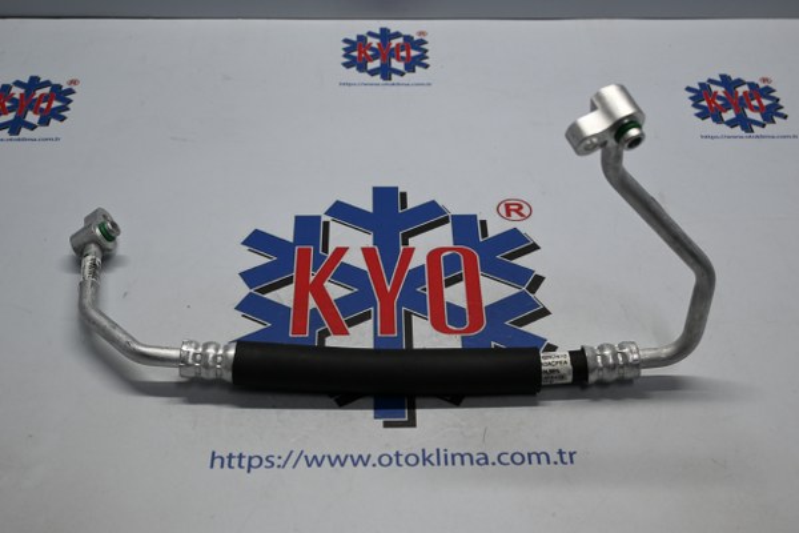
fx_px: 1049
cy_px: 266
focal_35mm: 47
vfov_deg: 28.5
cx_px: 400
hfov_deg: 41.7
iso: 220
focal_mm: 31.5
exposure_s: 1/50
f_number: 5
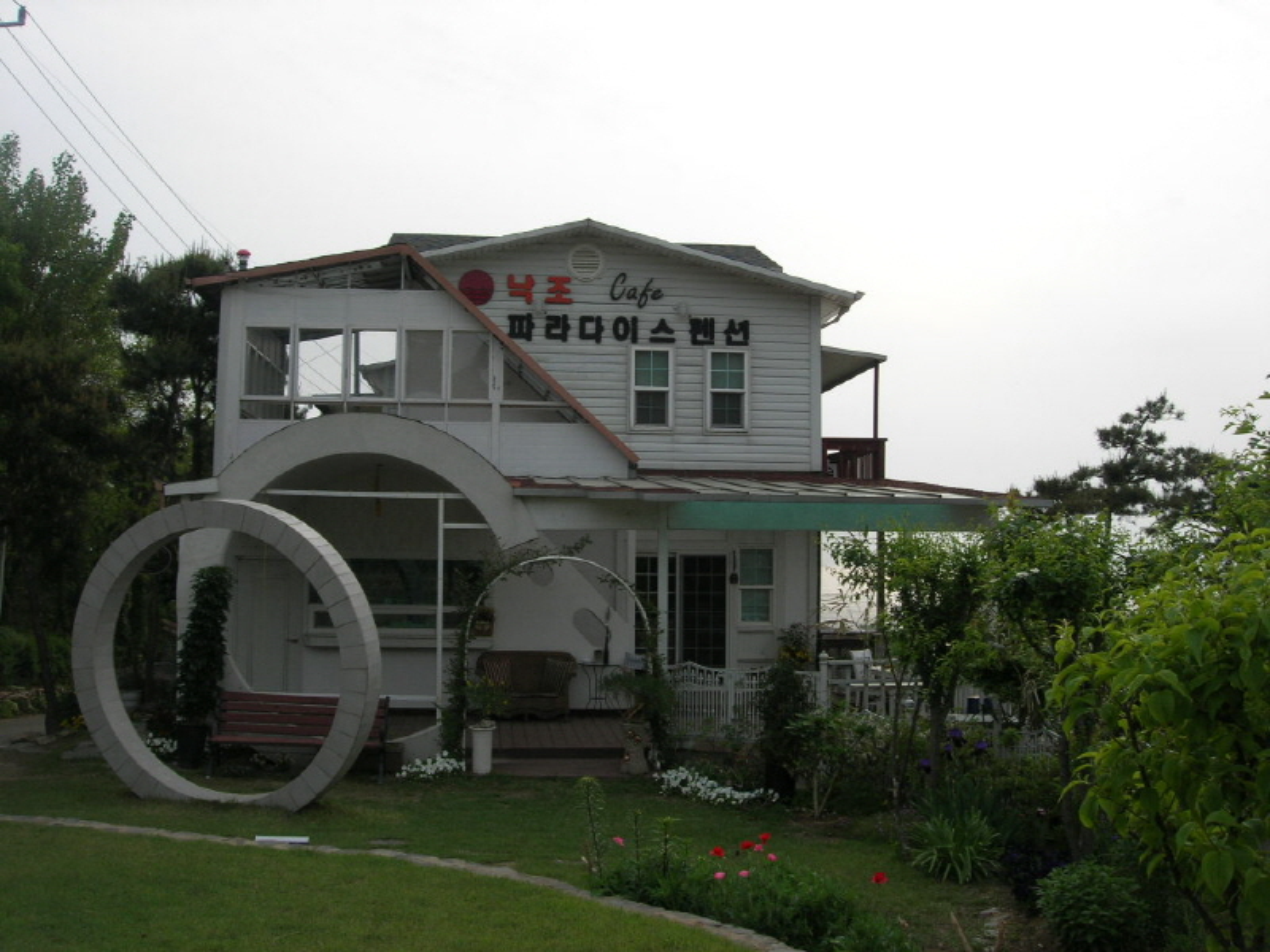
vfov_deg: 37.7
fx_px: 1394
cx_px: 635
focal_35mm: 38
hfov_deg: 49.0
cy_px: 476
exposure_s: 1/465
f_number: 4.8
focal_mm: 7.8
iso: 64
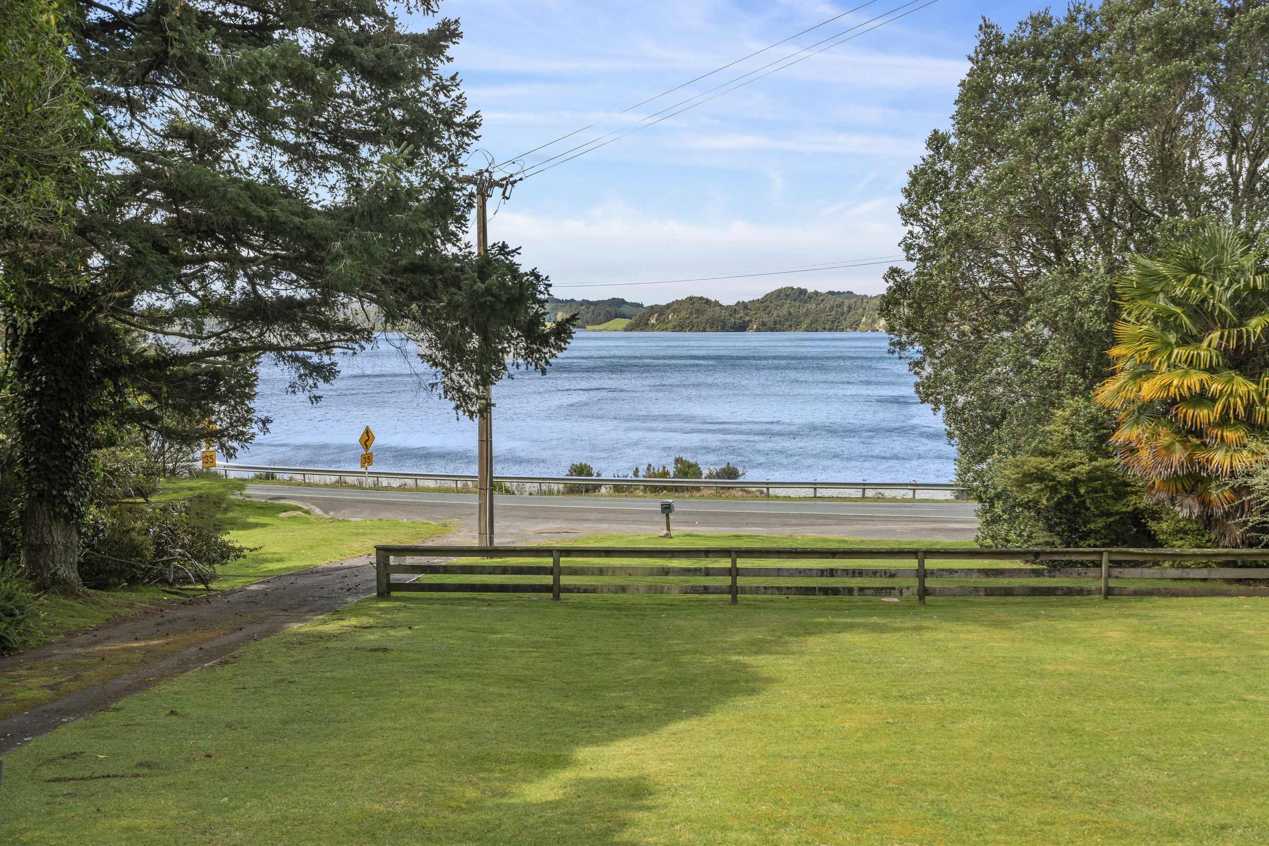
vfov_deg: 37.9
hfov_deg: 54.4
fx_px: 1234
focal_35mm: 35
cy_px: 423
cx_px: 634
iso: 100
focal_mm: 35
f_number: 7.1
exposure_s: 1/100
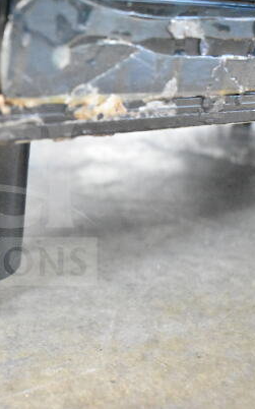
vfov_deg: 39.6
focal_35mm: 51
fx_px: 567
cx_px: -17
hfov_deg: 23.9
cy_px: 205
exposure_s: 1/30
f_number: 3.8
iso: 22800
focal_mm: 22
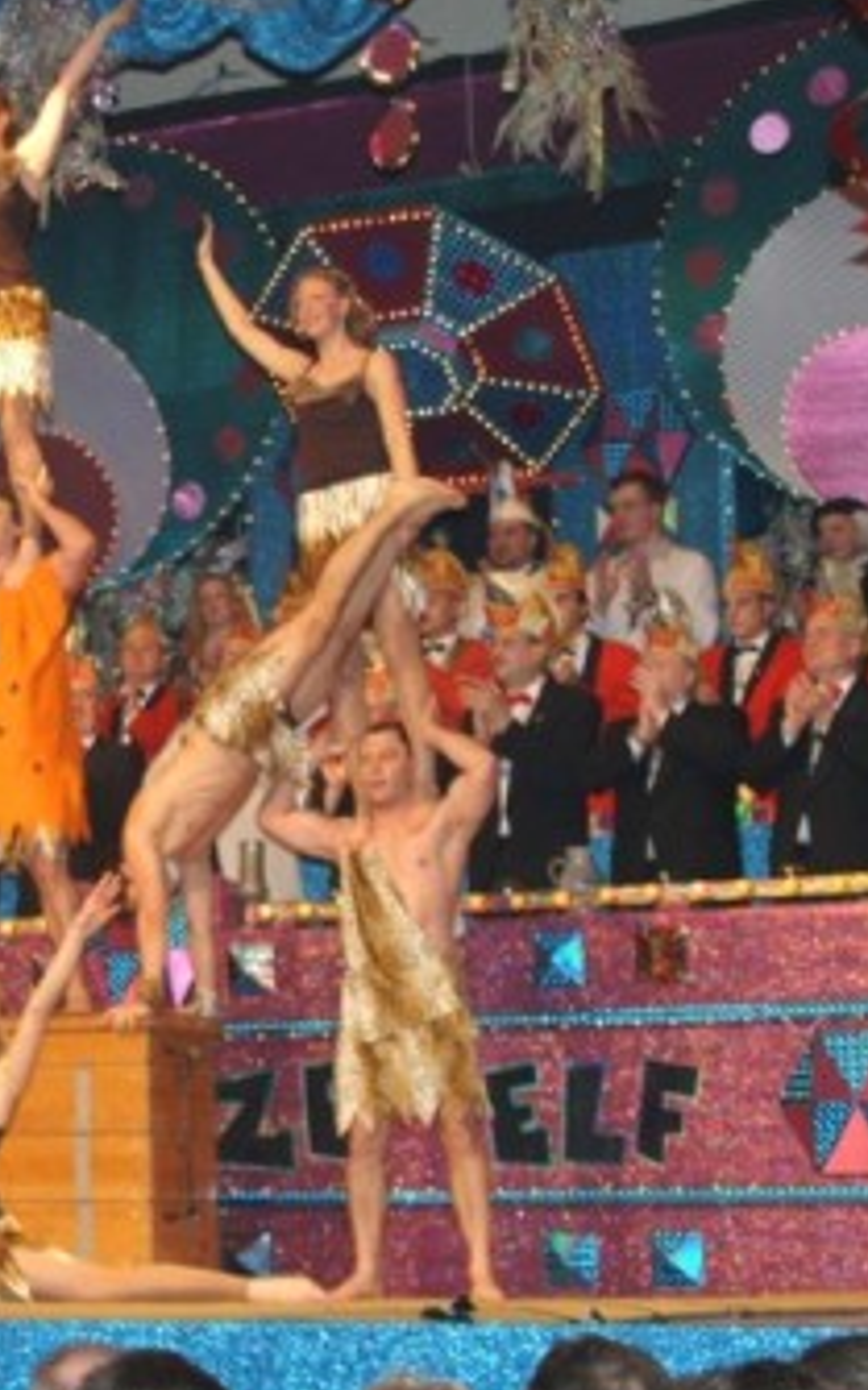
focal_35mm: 93
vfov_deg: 22.3
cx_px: -50
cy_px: 695
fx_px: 3525
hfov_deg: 13.8
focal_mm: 40
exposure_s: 1/60
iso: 400
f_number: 4.5
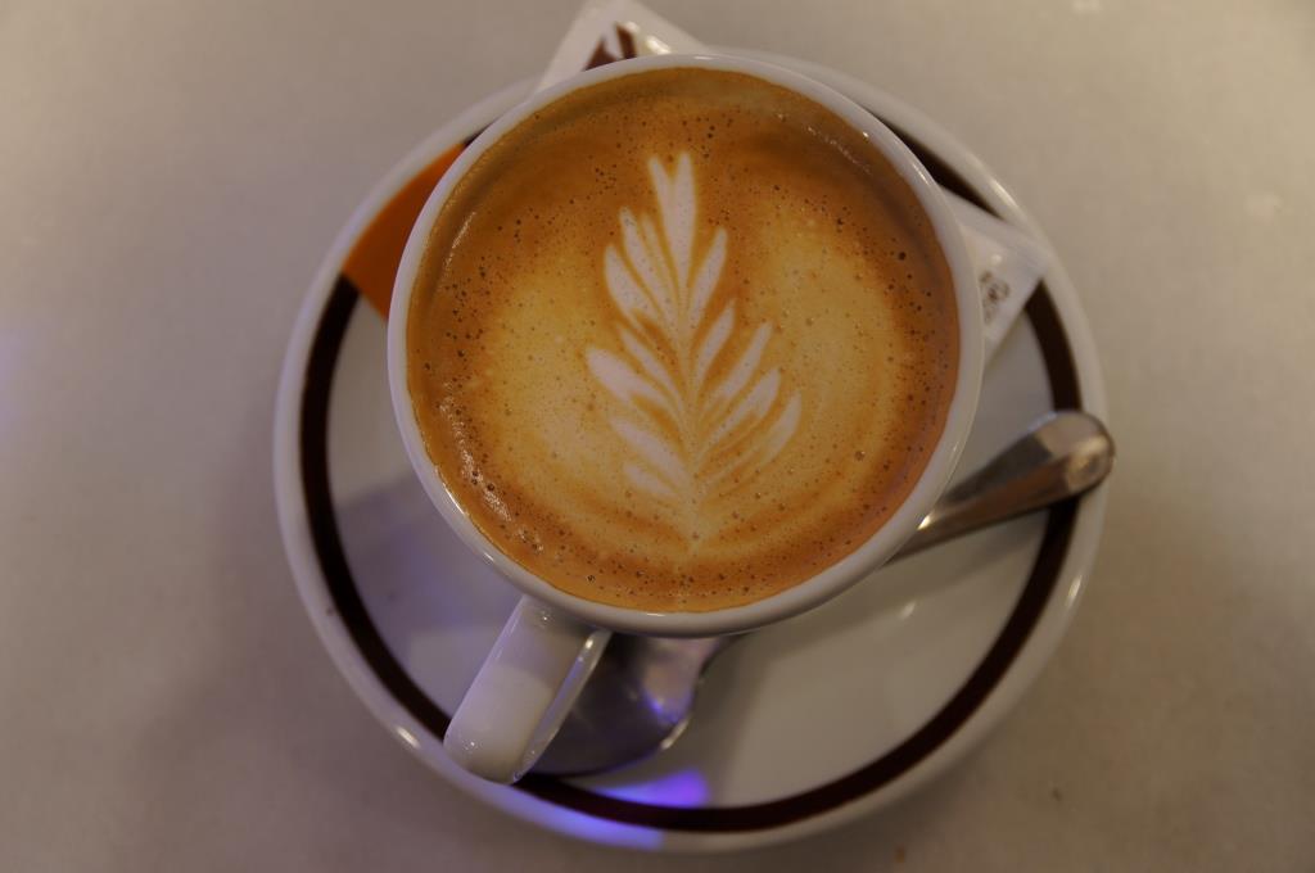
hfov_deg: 24.6
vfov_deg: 16.5
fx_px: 3010
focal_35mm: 82
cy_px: 436
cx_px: 658
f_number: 5
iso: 1600
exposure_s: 1/100
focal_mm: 55
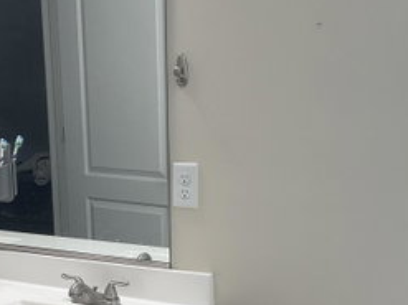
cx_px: 113
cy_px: 259
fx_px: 884
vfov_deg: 19.4
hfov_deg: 25.8
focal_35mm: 75
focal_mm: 3
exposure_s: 1/122
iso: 50
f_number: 1.8
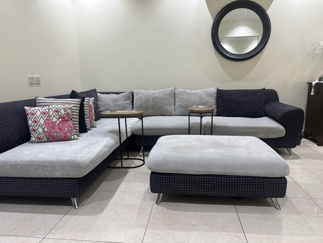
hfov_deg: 71.6
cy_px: 122
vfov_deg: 56.8
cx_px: 162
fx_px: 224
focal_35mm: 24
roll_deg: +0.7
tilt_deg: -10.3
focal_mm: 6.86
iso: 250
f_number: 1.78
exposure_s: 1/82
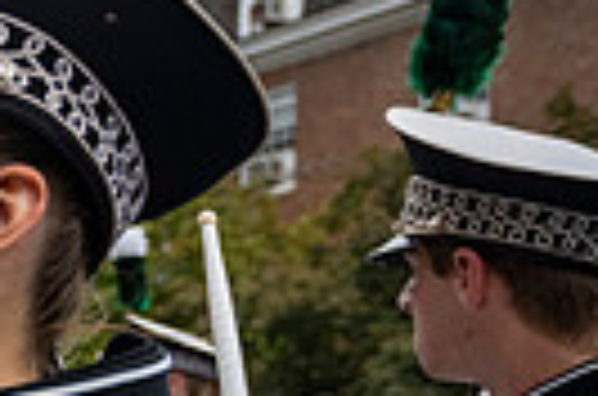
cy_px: 412
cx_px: -661
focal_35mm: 105
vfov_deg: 12.8
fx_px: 1740
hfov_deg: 15.1
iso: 640
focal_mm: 24
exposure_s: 1/1600
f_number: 4
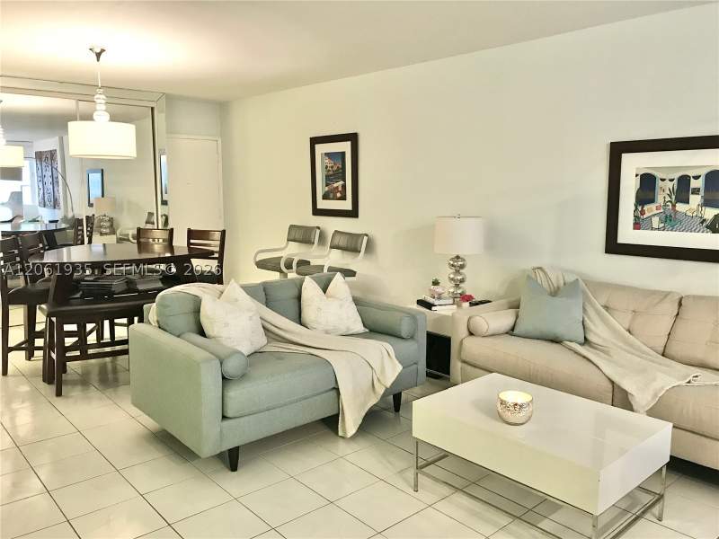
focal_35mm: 28
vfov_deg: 49.7
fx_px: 582
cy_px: 270
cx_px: 360
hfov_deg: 63.4
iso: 100
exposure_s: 1/9
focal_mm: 3.99
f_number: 1.8
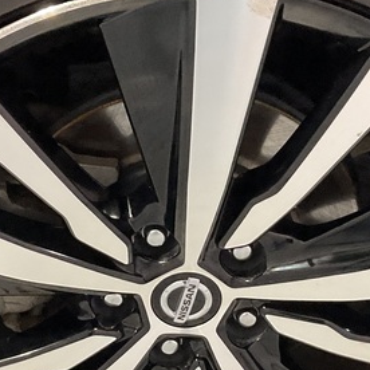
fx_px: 1076
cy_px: 269
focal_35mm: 89
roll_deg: -2.4
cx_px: 178
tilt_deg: -37.4
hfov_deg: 19.5
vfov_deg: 19.4
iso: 250
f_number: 1.8
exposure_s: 1/60
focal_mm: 3
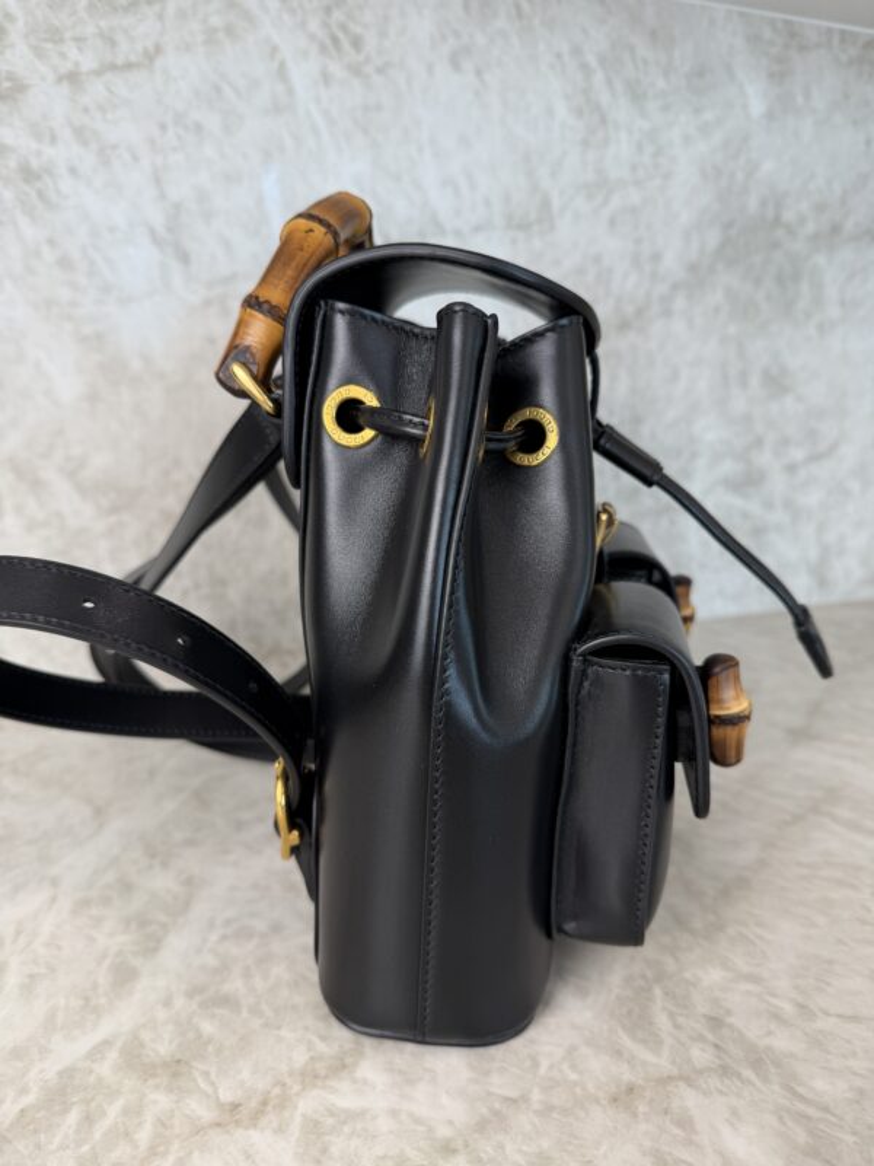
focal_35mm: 24
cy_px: 583
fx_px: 808
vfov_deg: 71.6
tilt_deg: -14.5
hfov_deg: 56.8
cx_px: 437
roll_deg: +1.4
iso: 80
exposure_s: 1/120
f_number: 1.78
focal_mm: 6.76
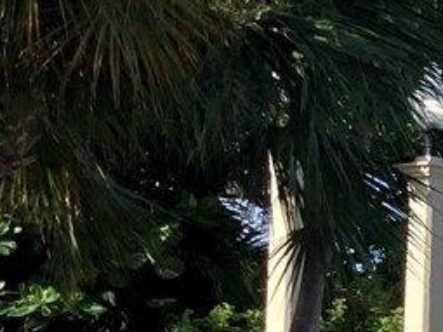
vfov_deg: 8.2
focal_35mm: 176
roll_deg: -2.6
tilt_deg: +1.3
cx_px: 1326
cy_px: 516
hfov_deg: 9.1
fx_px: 2251
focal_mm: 3.99
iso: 20
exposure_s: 1/1548
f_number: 1.8
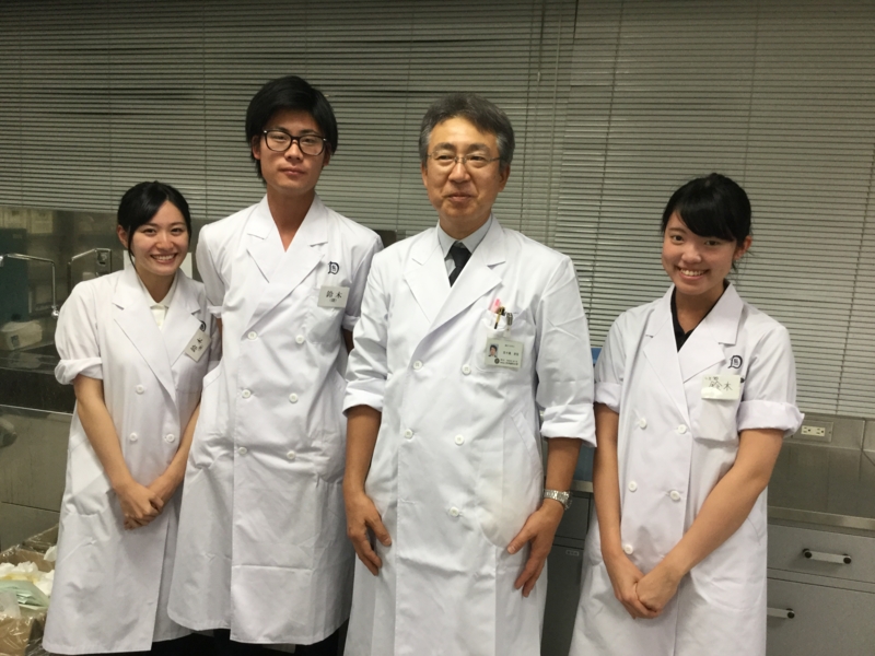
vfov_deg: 45.4
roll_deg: -2.6
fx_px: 784
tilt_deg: -6.1
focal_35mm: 31
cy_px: 328
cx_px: 438
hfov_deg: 58.4
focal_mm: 3.3
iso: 100
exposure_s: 1/33
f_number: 2.4
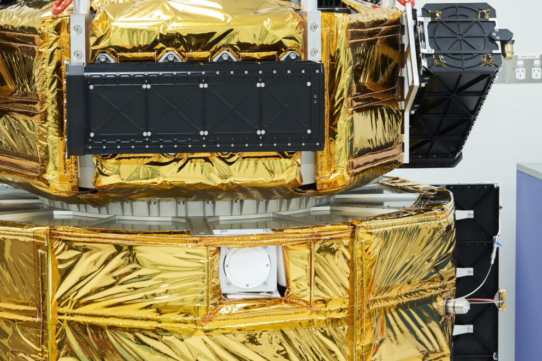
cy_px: 150
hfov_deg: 18.3
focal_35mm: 111
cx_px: 156
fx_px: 1671
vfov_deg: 12.3
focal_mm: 43
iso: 100
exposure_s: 1/5
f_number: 8
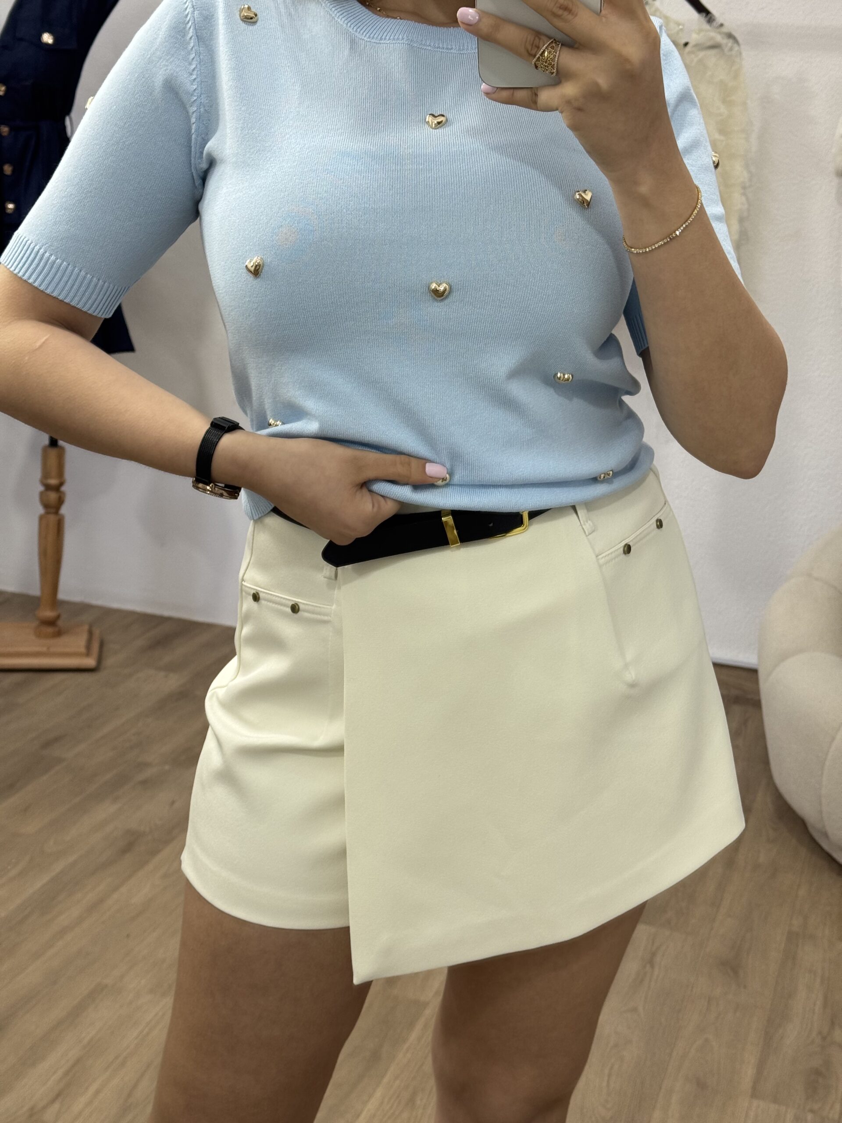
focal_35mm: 48
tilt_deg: -30.3
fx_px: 1557
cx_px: 421
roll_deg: -3.3
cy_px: 562
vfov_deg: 39.7
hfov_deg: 30.3
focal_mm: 6.76
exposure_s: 1/100
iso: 80
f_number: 1.78
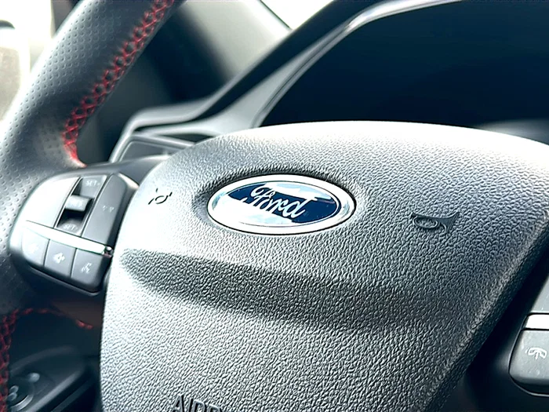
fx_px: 603
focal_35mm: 38
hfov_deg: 49.0
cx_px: 274
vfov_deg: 37.7
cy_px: 206
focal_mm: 6.86
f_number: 1.78
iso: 64
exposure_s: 1/151
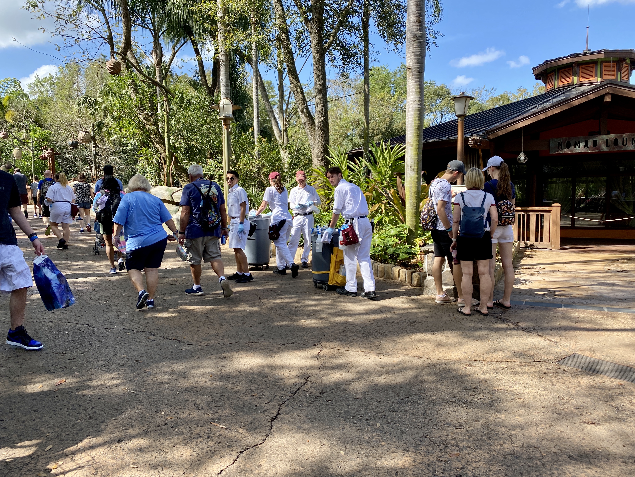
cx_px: 318
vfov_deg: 53.1
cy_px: 238
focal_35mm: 26
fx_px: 477
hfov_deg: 67.3
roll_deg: +0.3
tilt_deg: -4.8
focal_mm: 4.25
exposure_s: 1/758
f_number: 1.8
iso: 32
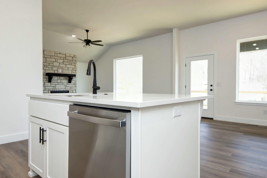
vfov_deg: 57.2
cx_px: 134
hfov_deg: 78.6
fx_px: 163
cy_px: 89
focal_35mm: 22
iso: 400
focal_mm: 22
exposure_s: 1/50
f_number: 6.3
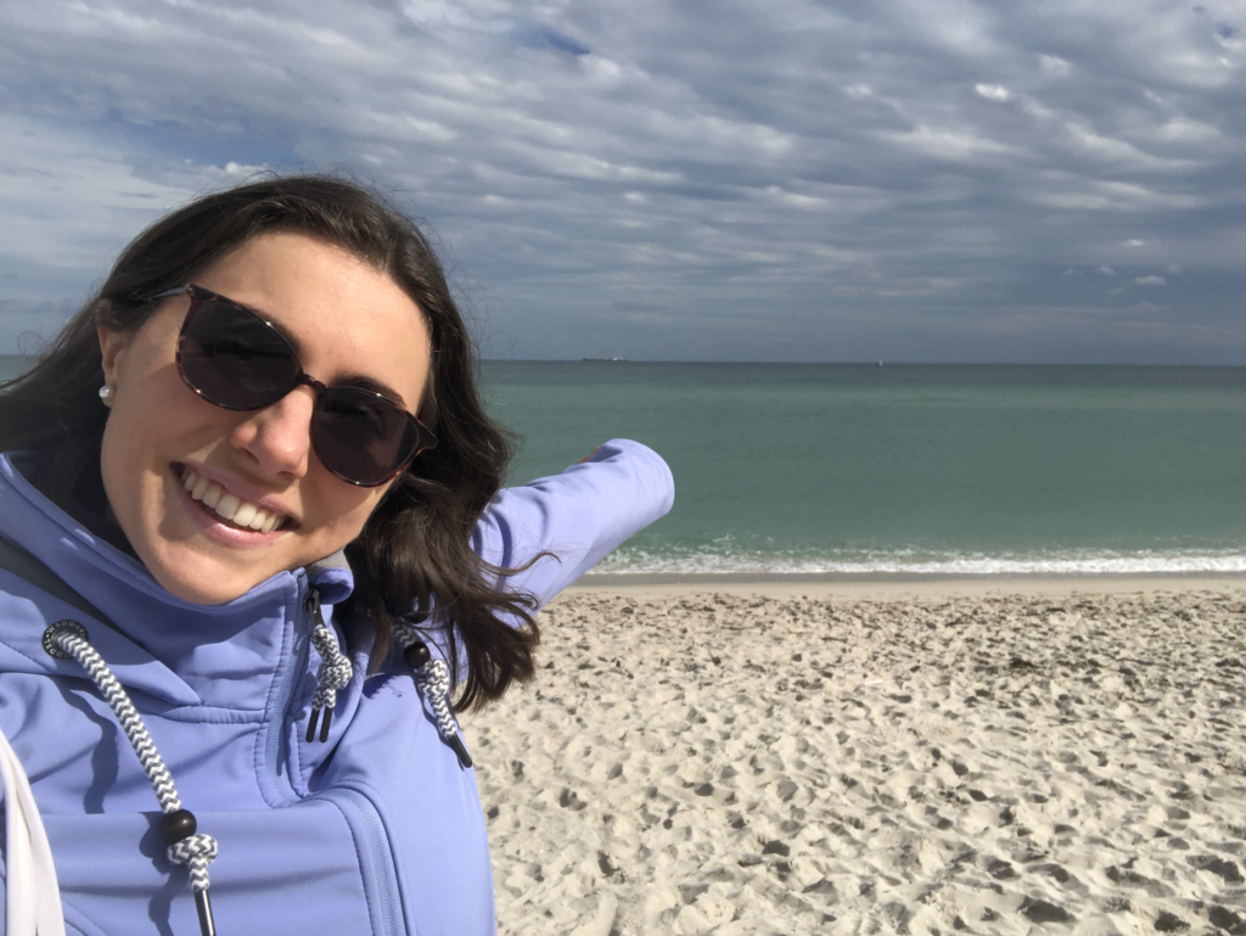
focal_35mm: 32
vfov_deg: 44.2
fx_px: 1152
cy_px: 468
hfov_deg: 56.8
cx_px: 623
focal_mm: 2.87
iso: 20
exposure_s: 1/2618
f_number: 2.2
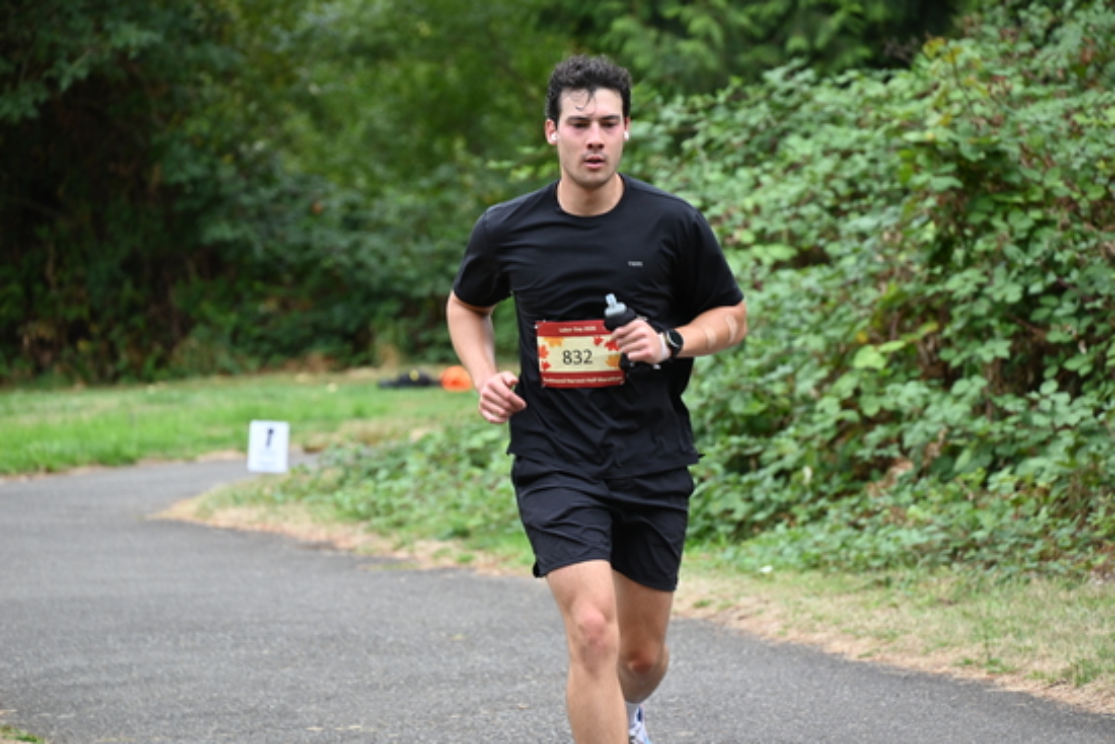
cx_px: 558
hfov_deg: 10.3
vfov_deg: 6.9
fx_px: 6196
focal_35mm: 200
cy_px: 372
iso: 500
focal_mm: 200
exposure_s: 1/250
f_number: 6.3
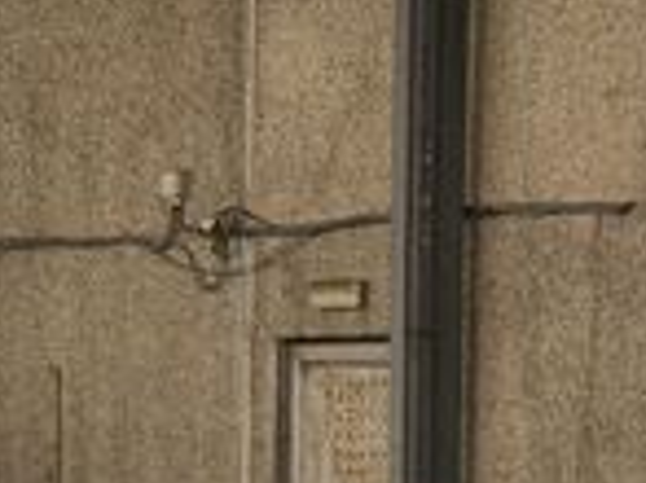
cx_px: 883
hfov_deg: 14.3
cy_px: 1150
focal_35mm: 131
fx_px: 2443
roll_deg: -3.4
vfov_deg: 9.9
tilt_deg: -11.3
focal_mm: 6.76
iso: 64
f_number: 1.78
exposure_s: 1/180
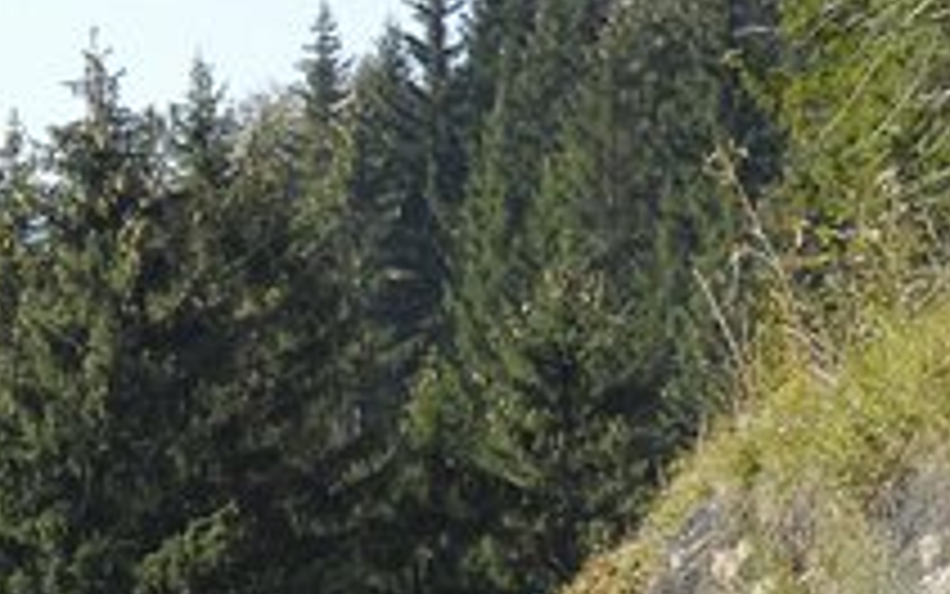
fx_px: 6410
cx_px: -405
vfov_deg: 5.3
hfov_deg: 8.3
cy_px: 916
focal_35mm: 248
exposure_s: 1/400
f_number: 6.3
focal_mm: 55
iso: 320
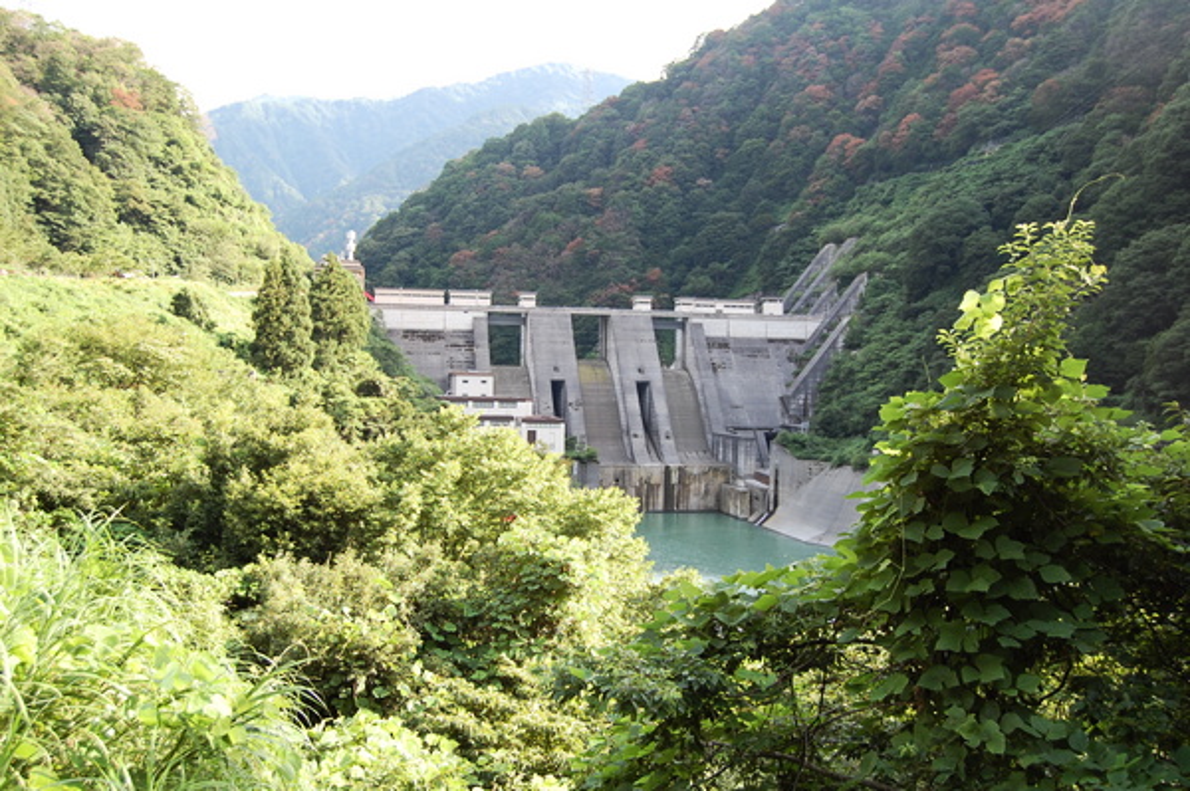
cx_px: 595
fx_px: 1139
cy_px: 396
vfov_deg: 38.3
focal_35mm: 34
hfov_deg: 55.1
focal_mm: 23
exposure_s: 1/100
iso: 200
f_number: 5
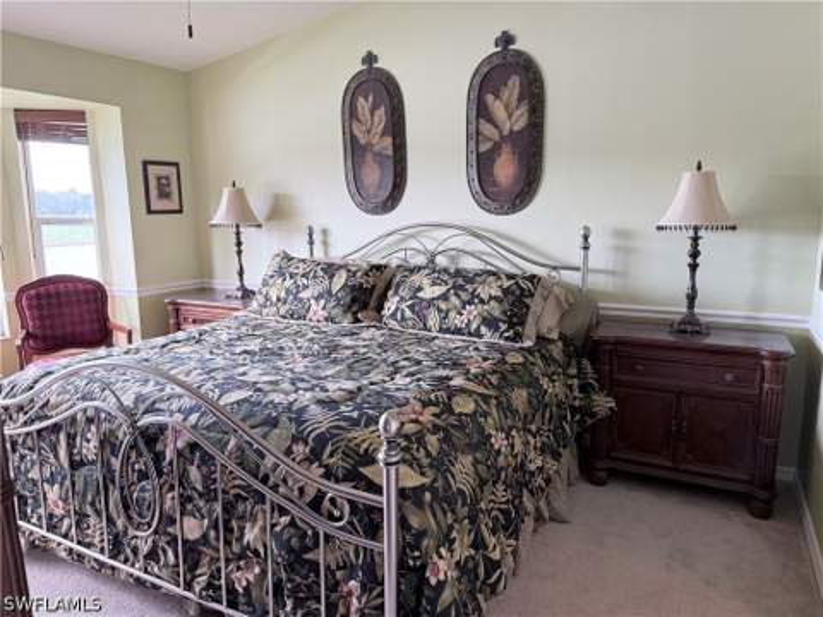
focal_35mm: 24
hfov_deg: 71.6
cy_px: 308
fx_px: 571
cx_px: 412
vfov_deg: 56.8
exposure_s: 1/90
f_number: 1.78
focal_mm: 6.76
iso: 200
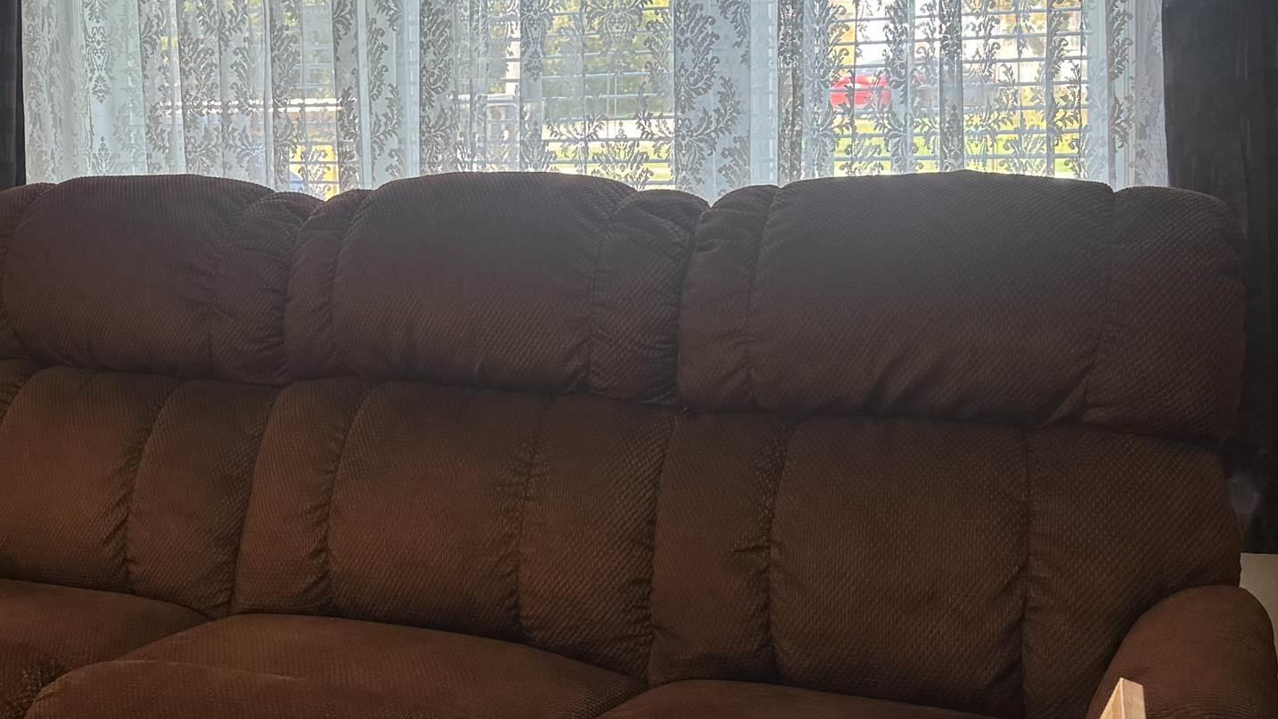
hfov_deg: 35.5
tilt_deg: -3.3
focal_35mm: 56
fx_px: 1898
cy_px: 211
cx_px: 178
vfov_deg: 21.3
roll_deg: +3.0
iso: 80
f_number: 1.78
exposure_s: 1/120
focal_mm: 6.76
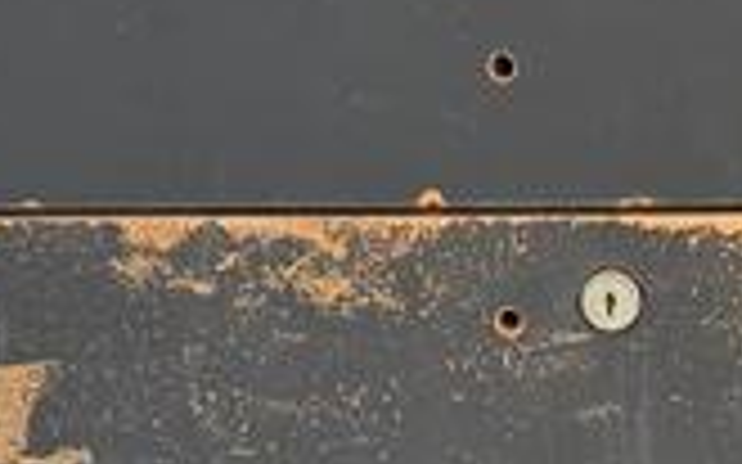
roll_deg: +0.6
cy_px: 689
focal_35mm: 82
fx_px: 1658
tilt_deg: -29.2
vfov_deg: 14.8
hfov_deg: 24.7
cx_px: 632
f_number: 1.78
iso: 64
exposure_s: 1/174
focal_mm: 6.76
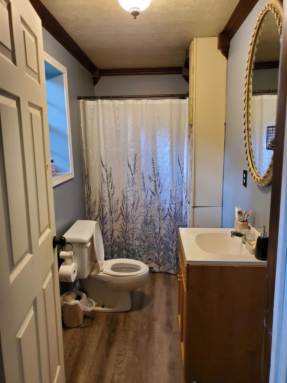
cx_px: 144
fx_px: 287
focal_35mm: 26
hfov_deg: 53.1
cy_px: 192
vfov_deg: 67.3
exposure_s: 1/59
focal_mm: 4.3
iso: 200
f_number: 1.5
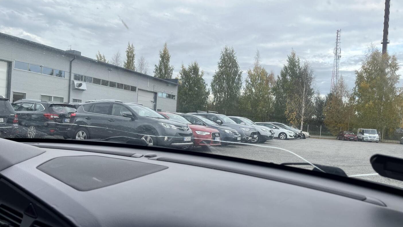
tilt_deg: -1.9
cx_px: 202
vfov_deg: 40.1
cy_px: 126
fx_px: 310
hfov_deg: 66.1
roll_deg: -3.4
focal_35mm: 29
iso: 50
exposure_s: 1/583
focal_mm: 5.1
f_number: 1.6
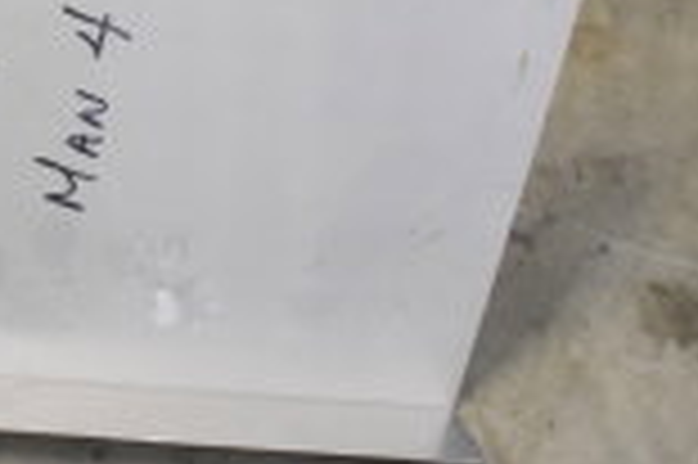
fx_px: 2518
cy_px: -43
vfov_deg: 10.4
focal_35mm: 130
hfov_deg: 13.8
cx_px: -630
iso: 2000
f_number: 3.8
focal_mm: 22
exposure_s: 1/30
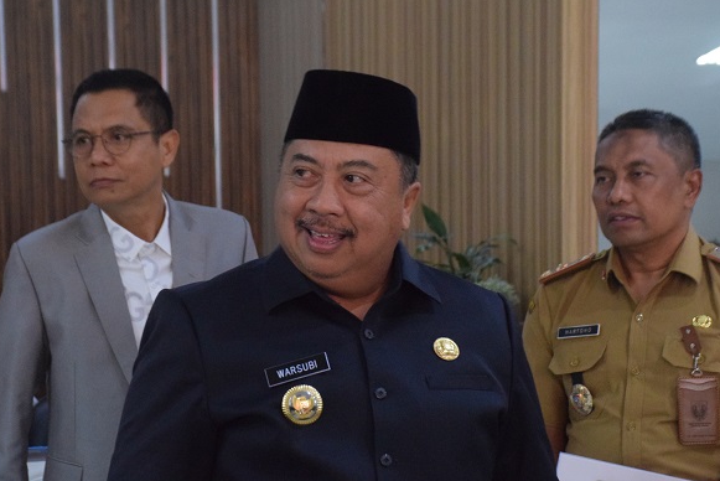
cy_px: 265
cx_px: 346
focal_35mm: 112
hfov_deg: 18.3
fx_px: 2241
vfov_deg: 12.2
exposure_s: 1/60
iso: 6400
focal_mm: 62
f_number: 7.1
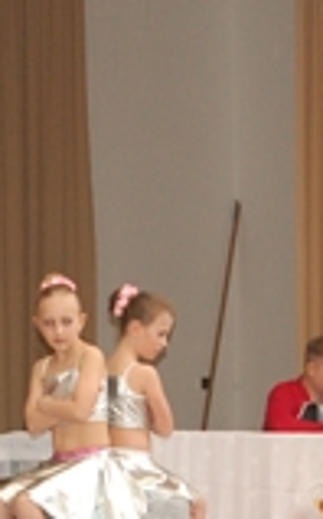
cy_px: 532
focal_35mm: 183
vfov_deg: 11.3
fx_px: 2584
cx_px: -7
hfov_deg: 7.1
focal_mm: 38
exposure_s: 1/60
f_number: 5
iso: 1100
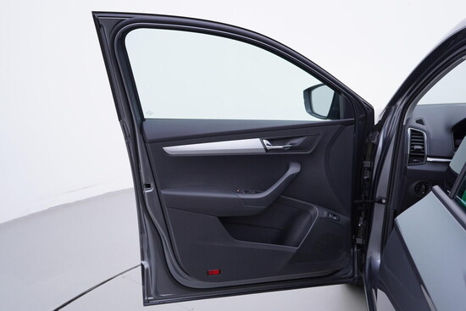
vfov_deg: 36.9
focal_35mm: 36
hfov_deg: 53.1
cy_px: 156
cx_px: 233
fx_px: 466
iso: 125
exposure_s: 1/60
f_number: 3.5
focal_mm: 24
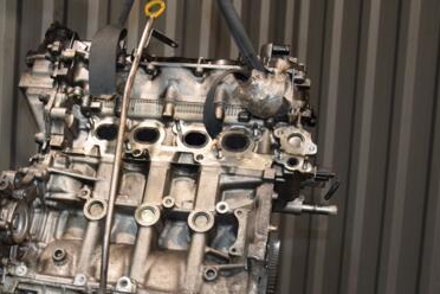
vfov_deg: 26.3
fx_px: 621
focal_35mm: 51
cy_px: 218
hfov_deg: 38.3
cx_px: 125
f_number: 5
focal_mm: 21
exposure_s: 1/60
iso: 800
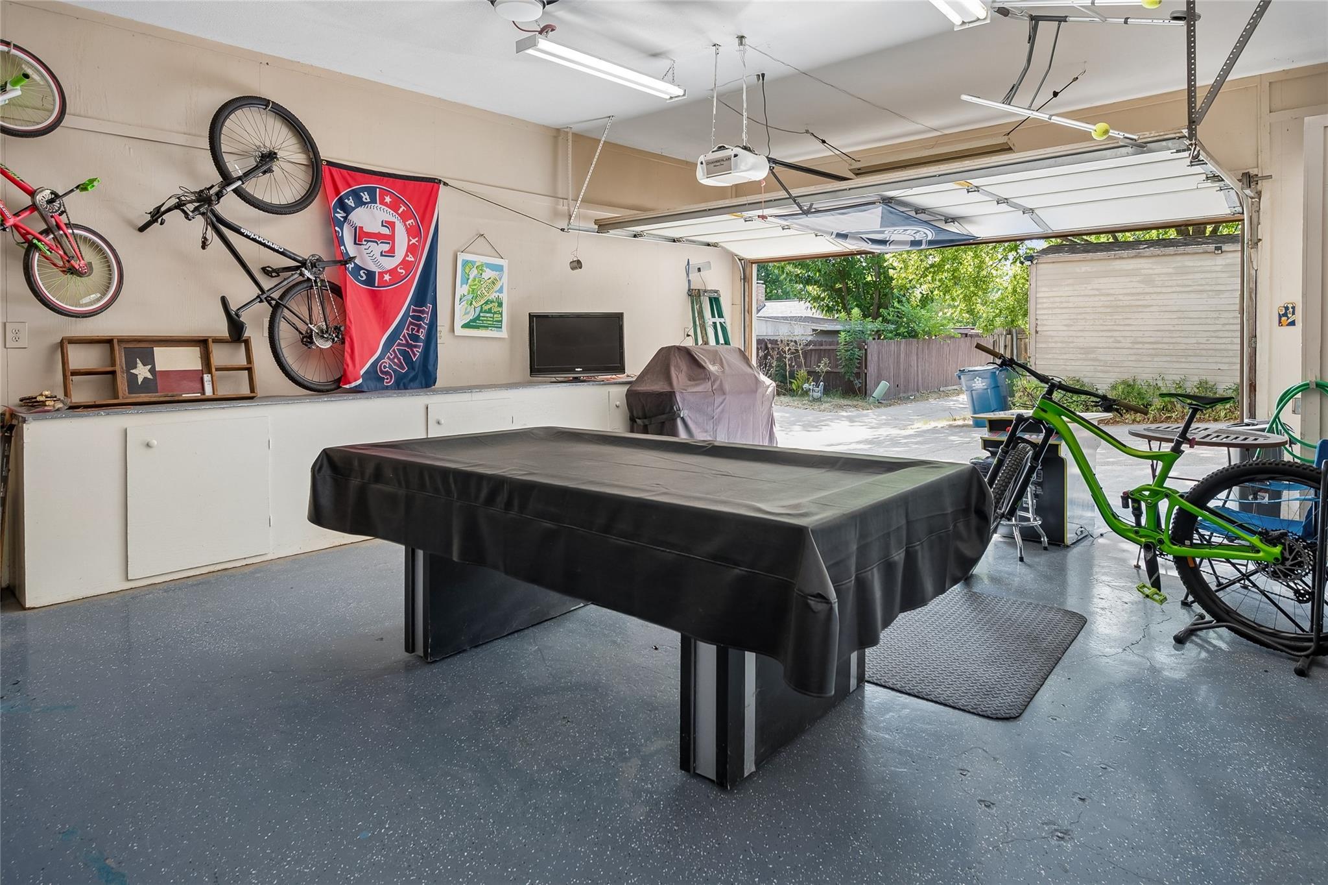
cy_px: 442
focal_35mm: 20
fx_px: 719
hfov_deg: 85.4
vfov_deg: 63.2
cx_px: 664
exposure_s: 1/5
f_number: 8
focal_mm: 19.5
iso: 320
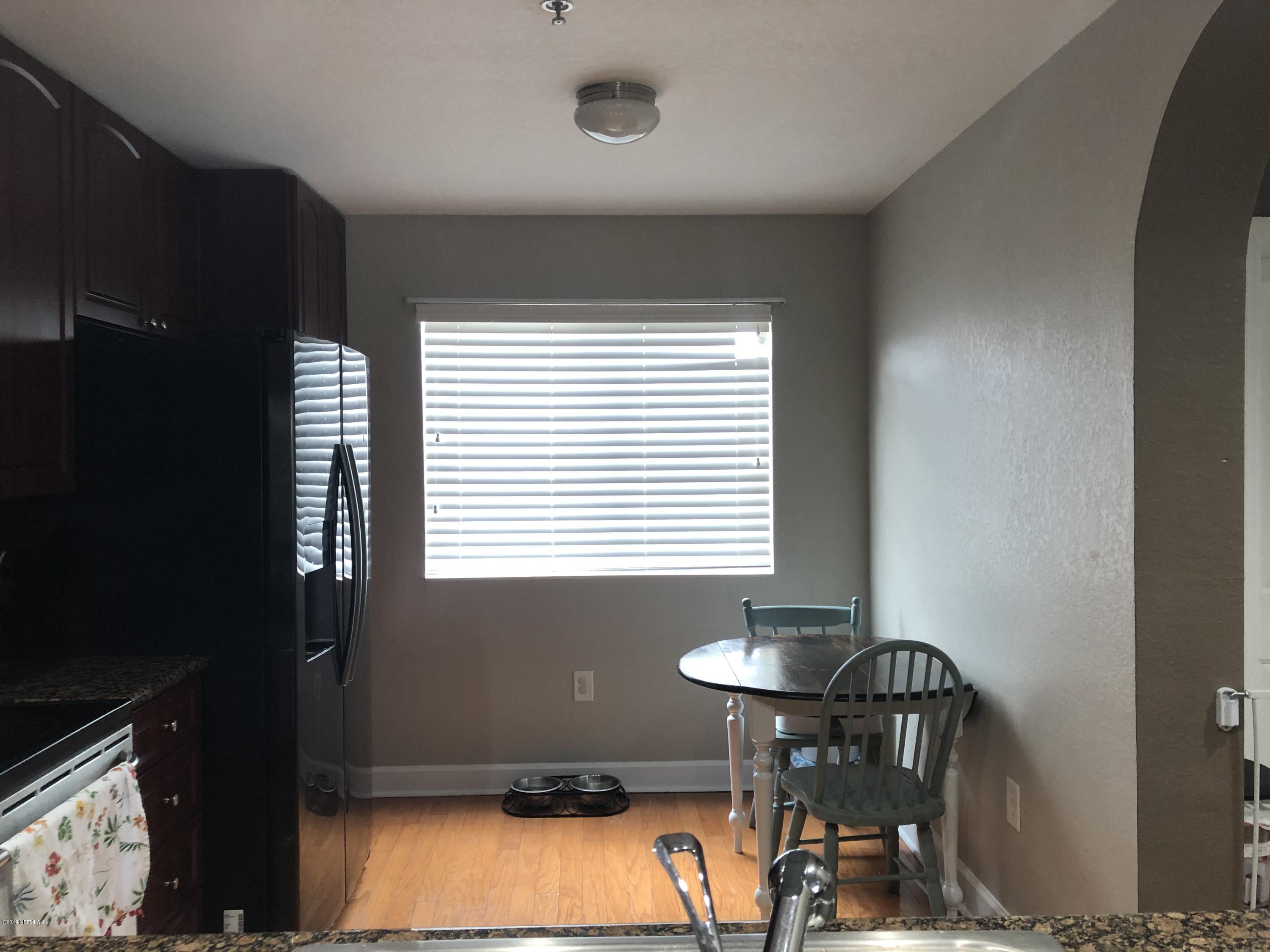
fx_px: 1027
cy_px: 476
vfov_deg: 49.7
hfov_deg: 63.4
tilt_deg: +0.0
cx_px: 635
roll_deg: +2.0
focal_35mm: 28
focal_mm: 3.99
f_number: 1.8
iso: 40
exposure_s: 1/24
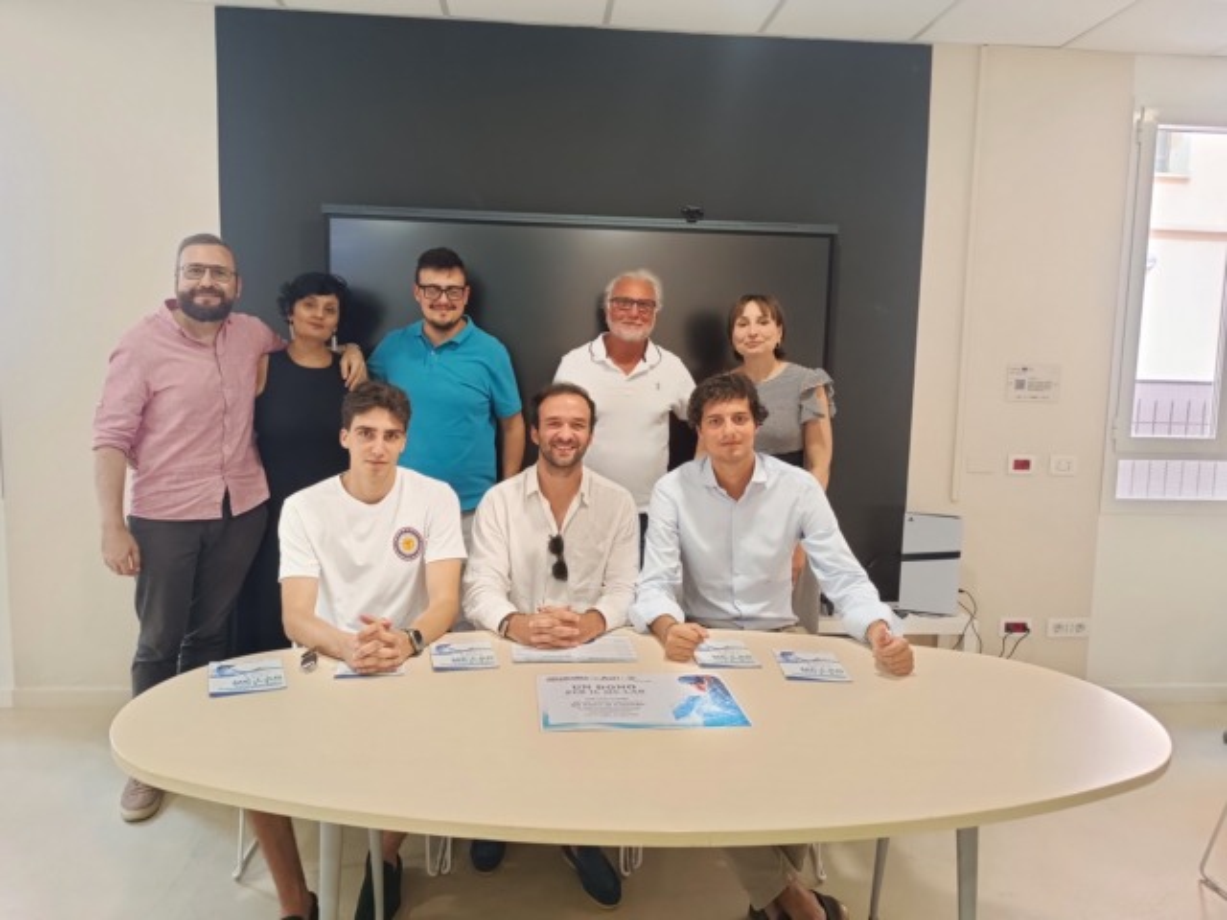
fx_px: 851
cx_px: 614
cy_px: 460
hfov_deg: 71.6
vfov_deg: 56.8
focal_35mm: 24
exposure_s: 1/100
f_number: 1.65
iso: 1218
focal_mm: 6.14
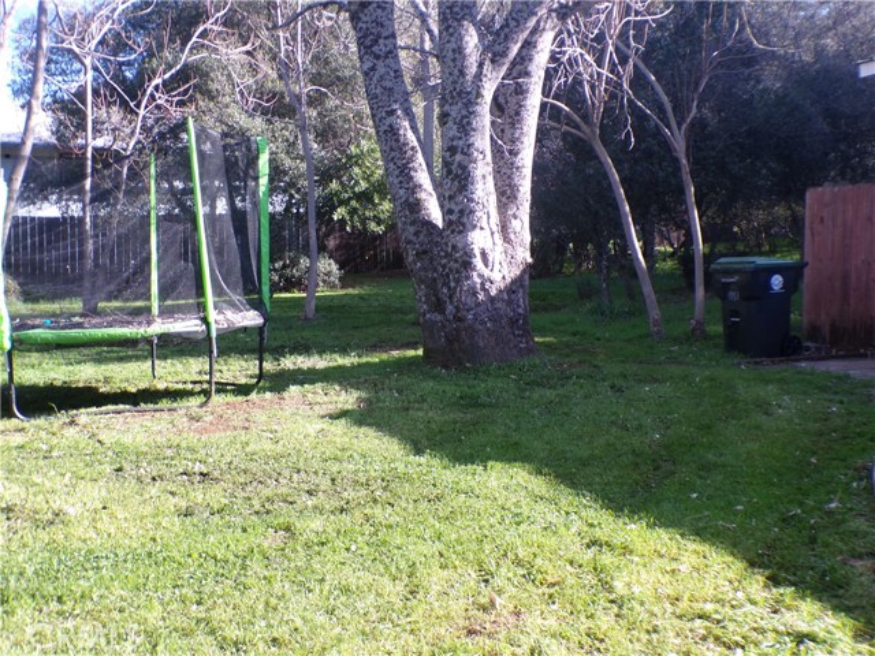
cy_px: 328
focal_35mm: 42
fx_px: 1062
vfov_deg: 34.3
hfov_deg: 44.8
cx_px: 438
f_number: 3.4
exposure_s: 1/180
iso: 100
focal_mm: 7.6
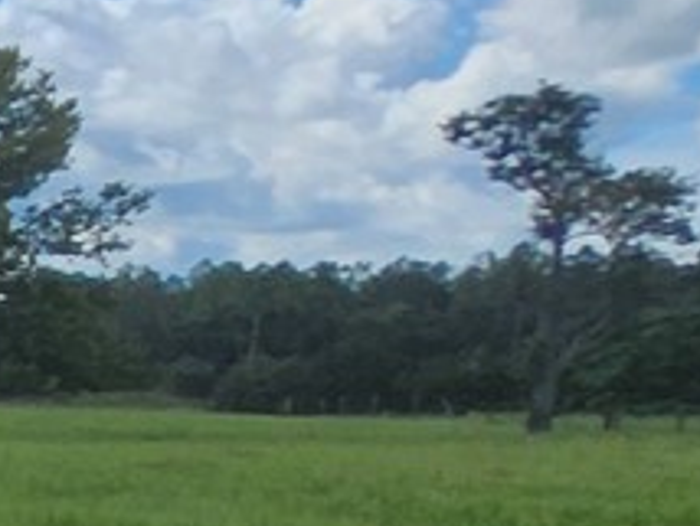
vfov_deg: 14.8
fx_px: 1964
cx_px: -1560
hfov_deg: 10.5
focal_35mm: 97
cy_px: 601
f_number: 2.2
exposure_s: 1/2440
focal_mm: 1.74
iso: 40
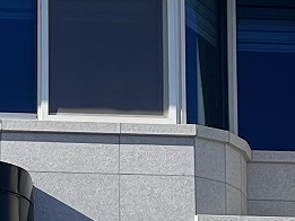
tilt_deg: +8.9
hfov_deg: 9.4
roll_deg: -1.0
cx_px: -215
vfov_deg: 7.2
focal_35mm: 201
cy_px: 360
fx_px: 1714
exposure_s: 1/4016
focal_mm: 5.1
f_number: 1.6
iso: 50
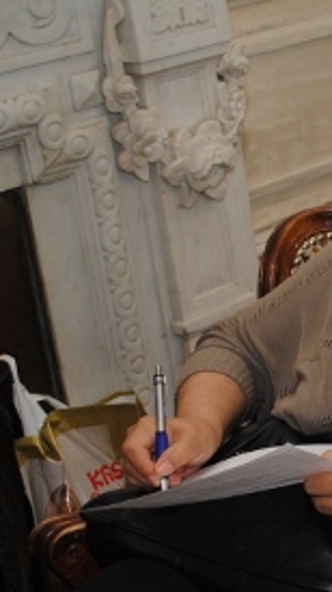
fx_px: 1727
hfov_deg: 10.1
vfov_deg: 19.4
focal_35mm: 110
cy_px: 400
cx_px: 668
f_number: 4.5
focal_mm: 30
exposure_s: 1/60
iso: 200
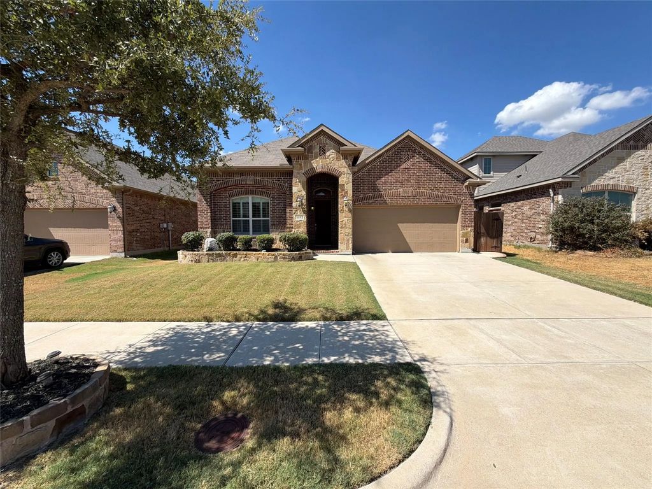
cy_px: 244
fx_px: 264
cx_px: 326
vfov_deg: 85.7
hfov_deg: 102.1
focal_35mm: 14
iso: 20
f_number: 2.2
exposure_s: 1/770
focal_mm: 2.22
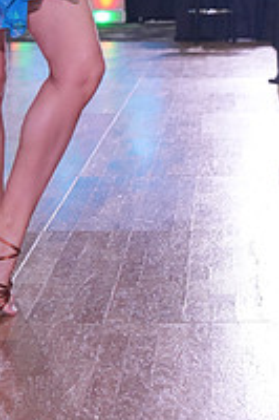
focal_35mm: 122
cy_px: -88
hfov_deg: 11.1
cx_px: 253
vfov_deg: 16.1
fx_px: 1421
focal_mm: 42
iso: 1600
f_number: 4
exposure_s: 1/500
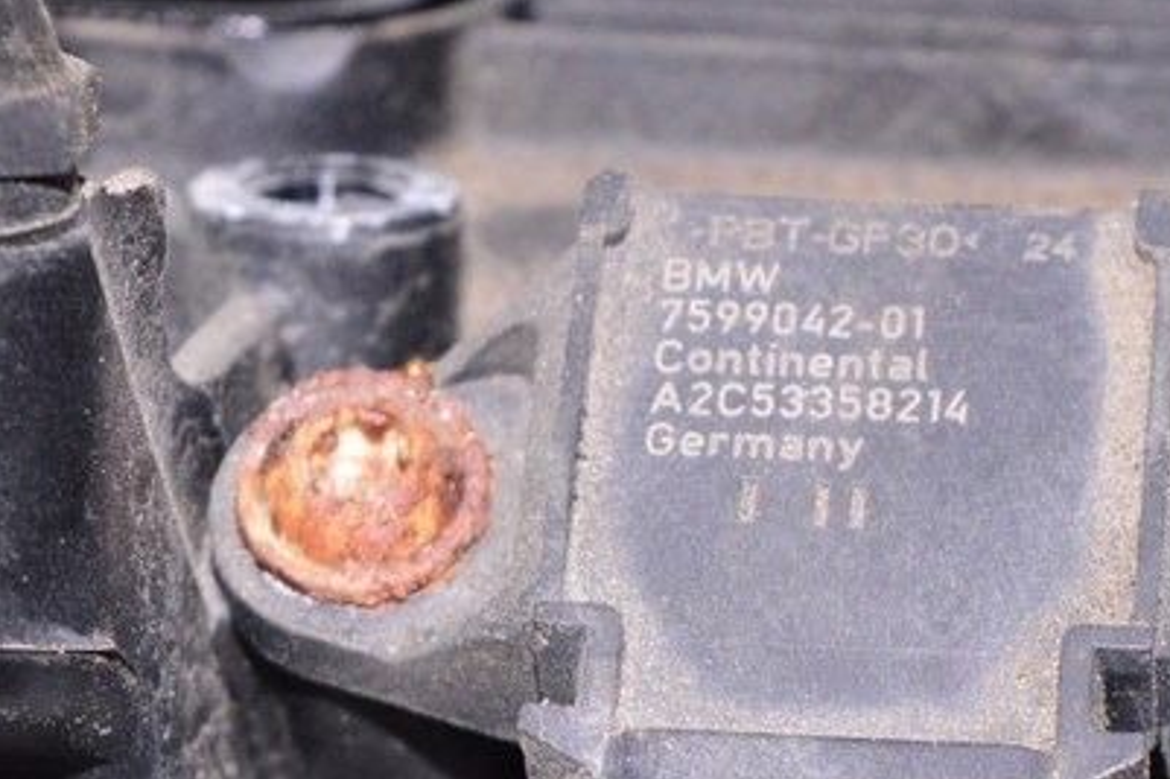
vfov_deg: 6.9
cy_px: 608
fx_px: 6465
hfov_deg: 10.3
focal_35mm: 199
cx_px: 782
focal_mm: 52
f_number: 8
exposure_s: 1/200
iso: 1600
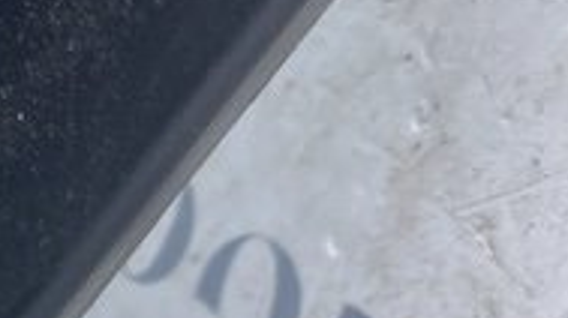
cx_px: -322
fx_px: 1445
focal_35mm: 96
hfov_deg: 19.1
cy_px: 459
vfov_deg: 12.1
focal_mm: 4.25
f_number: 1.8
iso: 32
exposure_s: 1/151
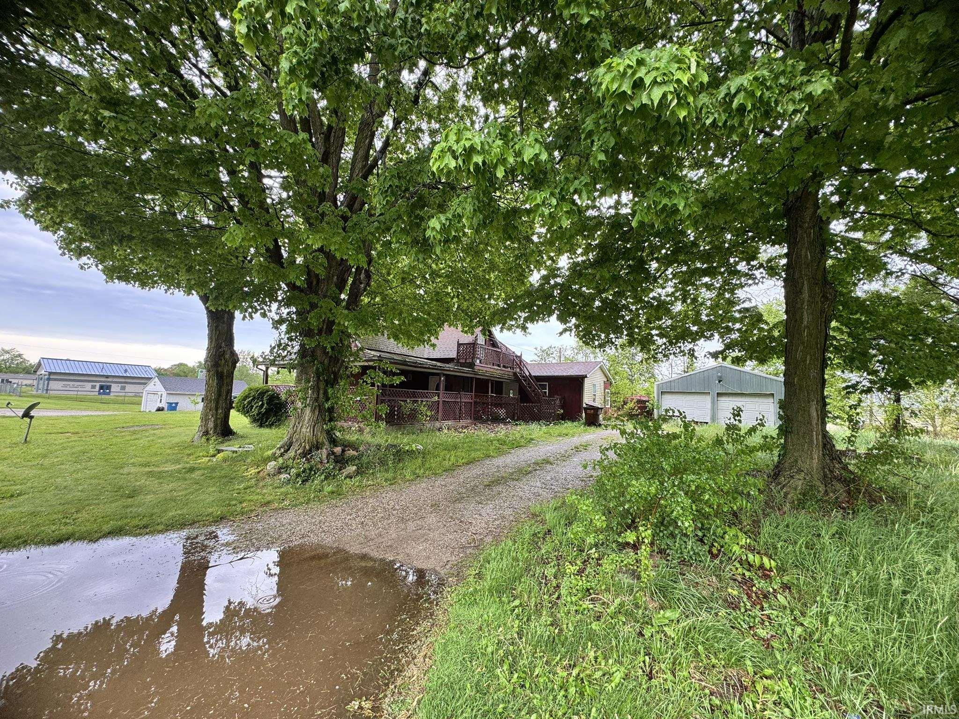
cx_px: 480
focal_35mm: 14
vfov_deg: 85.7
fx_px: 388
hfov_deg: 102.1
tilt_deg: +5.2
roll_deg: -2.1
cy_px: 360
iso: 50
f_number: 2.2
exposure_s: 1/99
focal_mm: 2.22
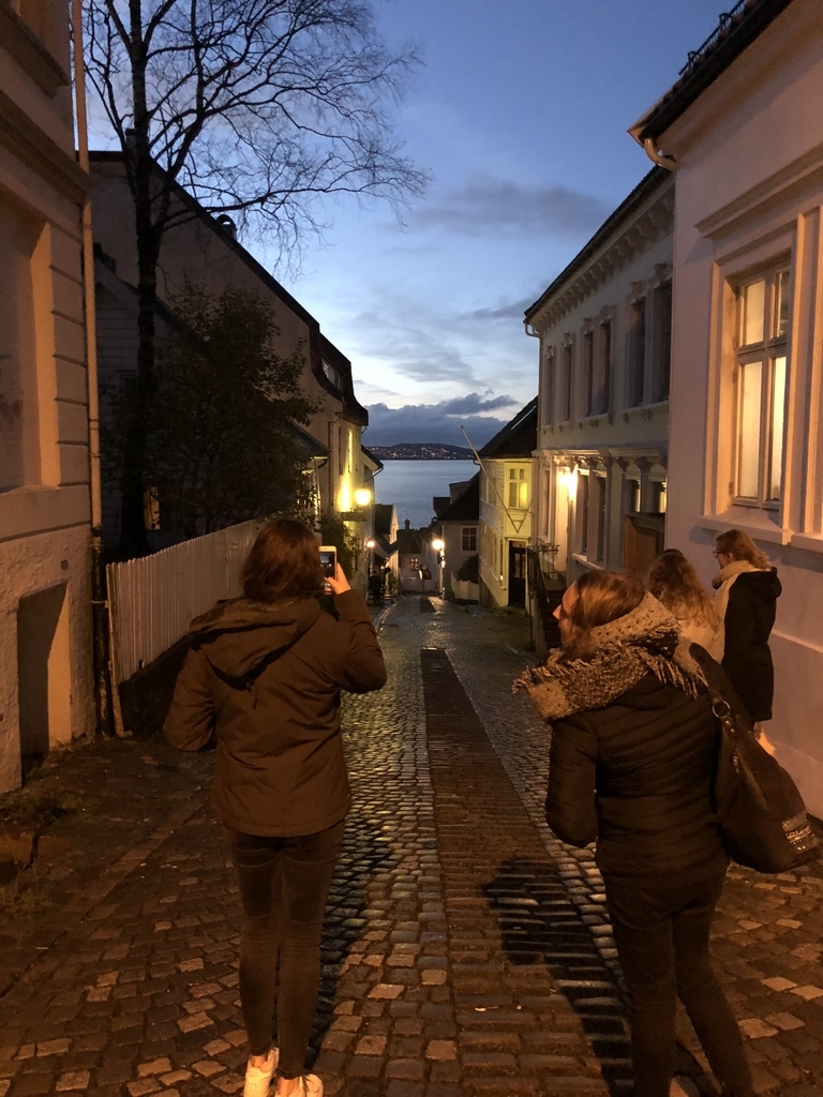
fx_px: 888
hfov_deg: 49.7
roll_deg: -0.3
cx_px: 412
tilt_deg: -4.7
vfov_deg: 63.4
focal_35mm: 28
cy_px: 548
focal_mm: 4
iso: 200
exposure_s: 1/4
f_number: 1.8
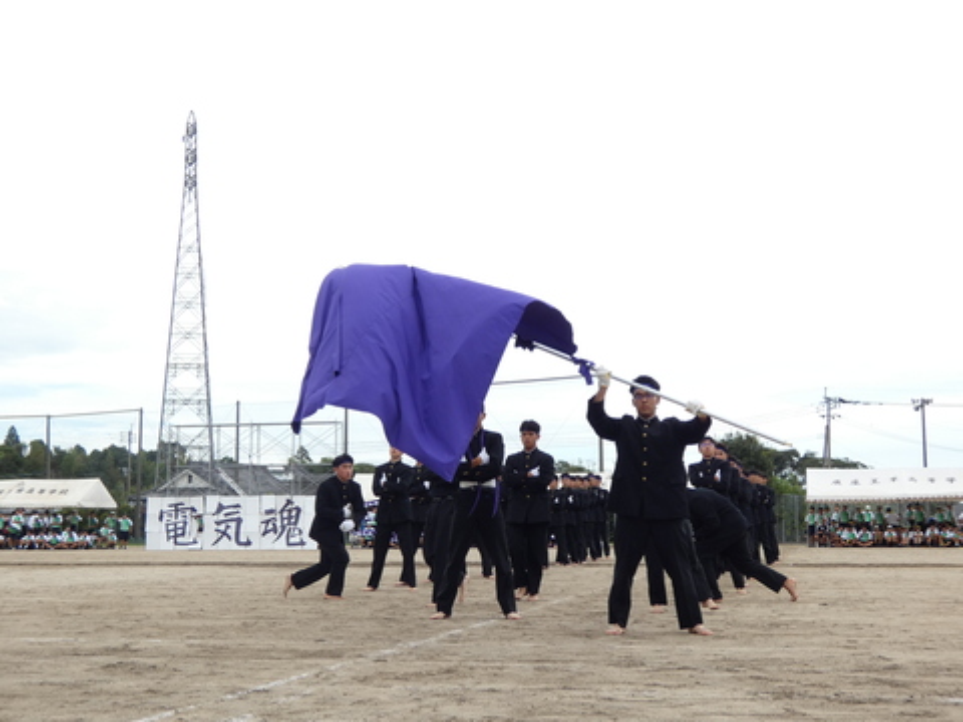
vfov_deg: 29.1
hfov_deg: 38.2
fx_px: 1391
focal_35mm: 50
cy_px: 361
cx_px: 482
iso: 80
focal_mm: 9
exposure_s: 1/250
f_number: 3.9
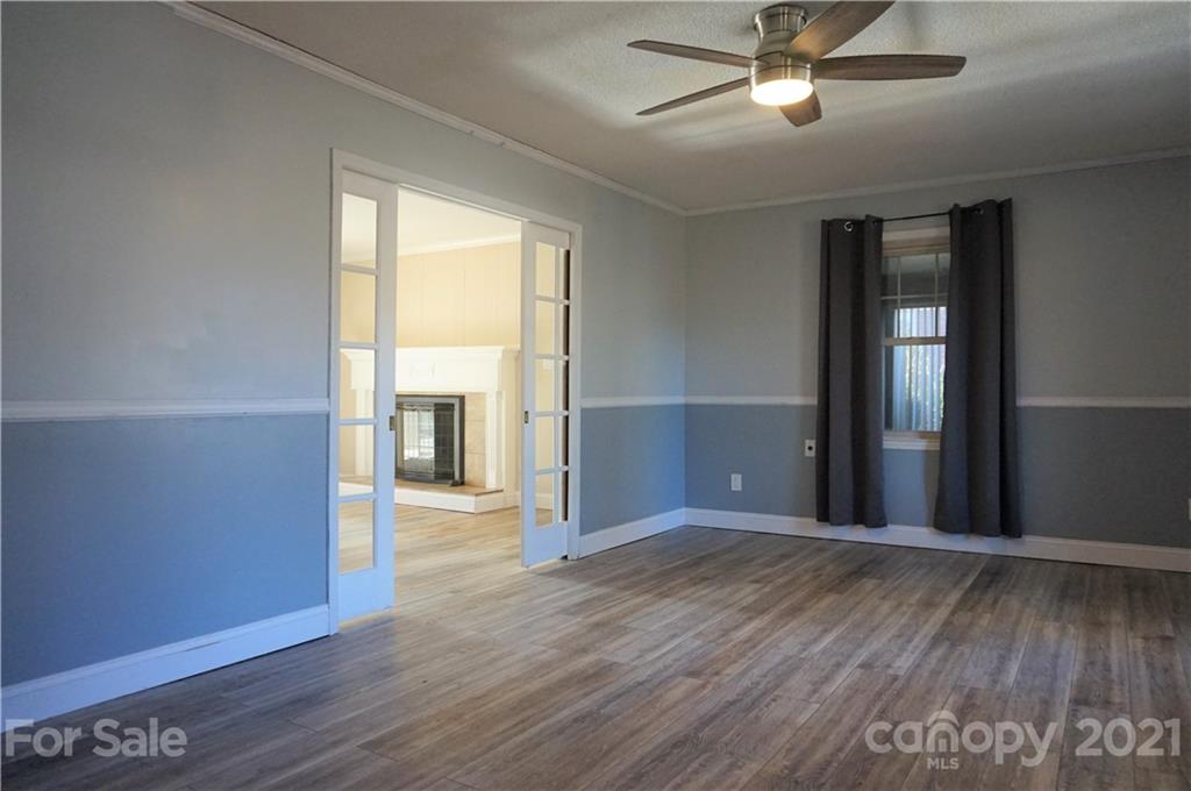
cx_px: 596
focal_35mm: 24
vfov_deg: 53.0
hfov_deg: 73.8
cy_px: 396
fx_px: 793
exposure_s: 1/160
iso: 1600
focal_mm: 16
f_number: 4
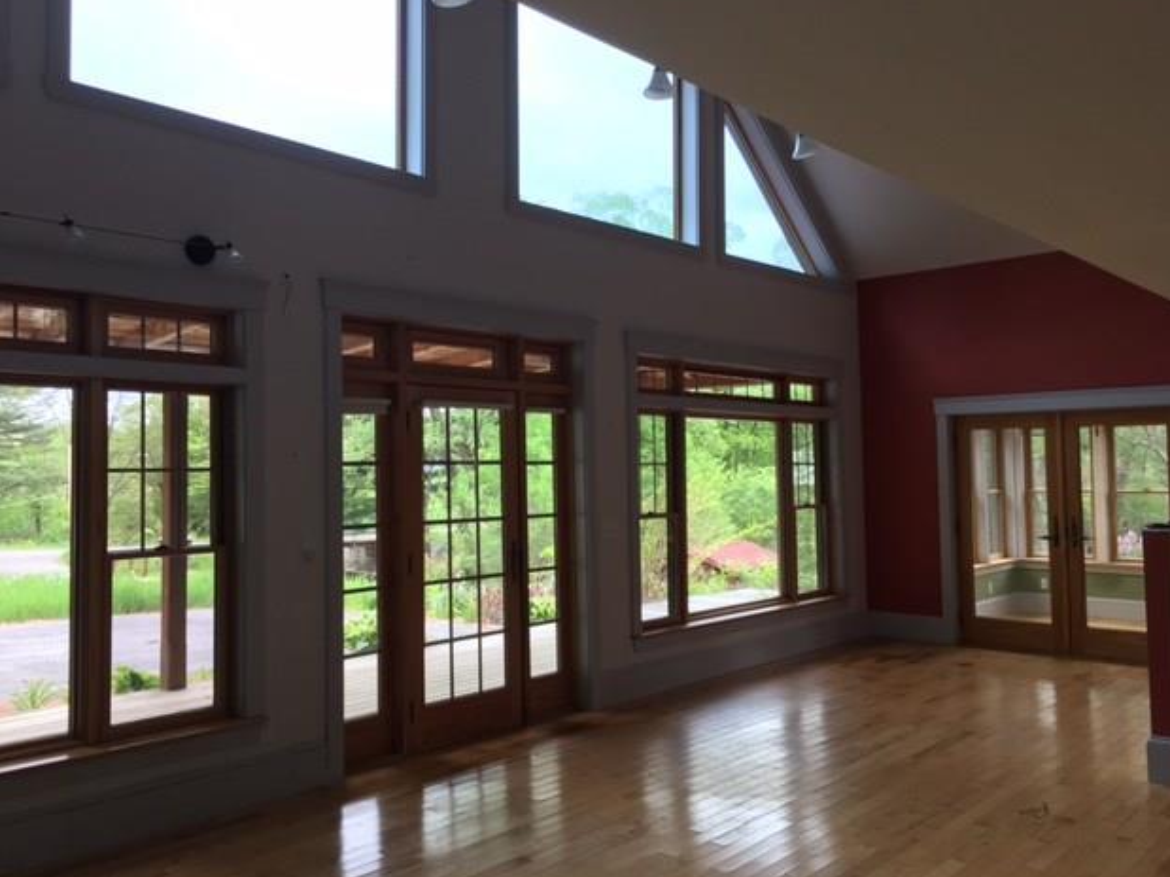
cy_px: 437
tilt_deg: +1.3
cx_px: 603
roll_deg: +2.2
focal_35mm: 30
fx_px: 1014
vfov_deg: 46.8
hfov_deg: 60.0
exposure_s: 1/120
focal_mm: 4.15
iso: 40
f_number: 2.2
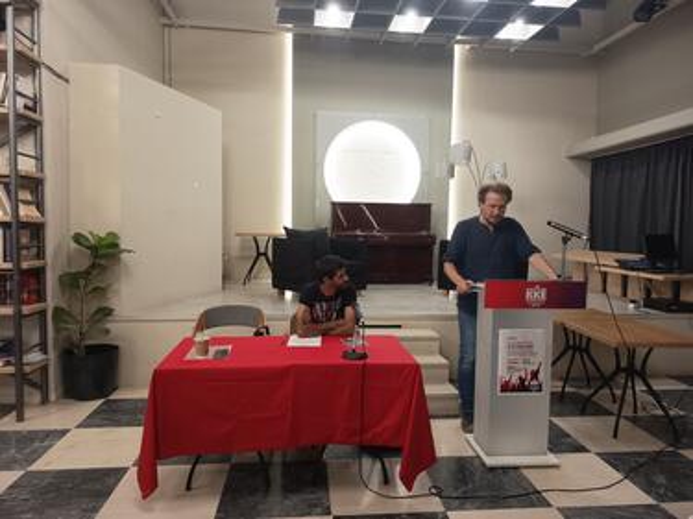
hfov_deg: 71.6
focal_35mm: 24
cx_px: 346
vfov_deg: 56.8
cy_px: 260
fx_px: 480
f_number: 1.7
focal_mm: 5.24
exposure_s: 1/25
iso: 535
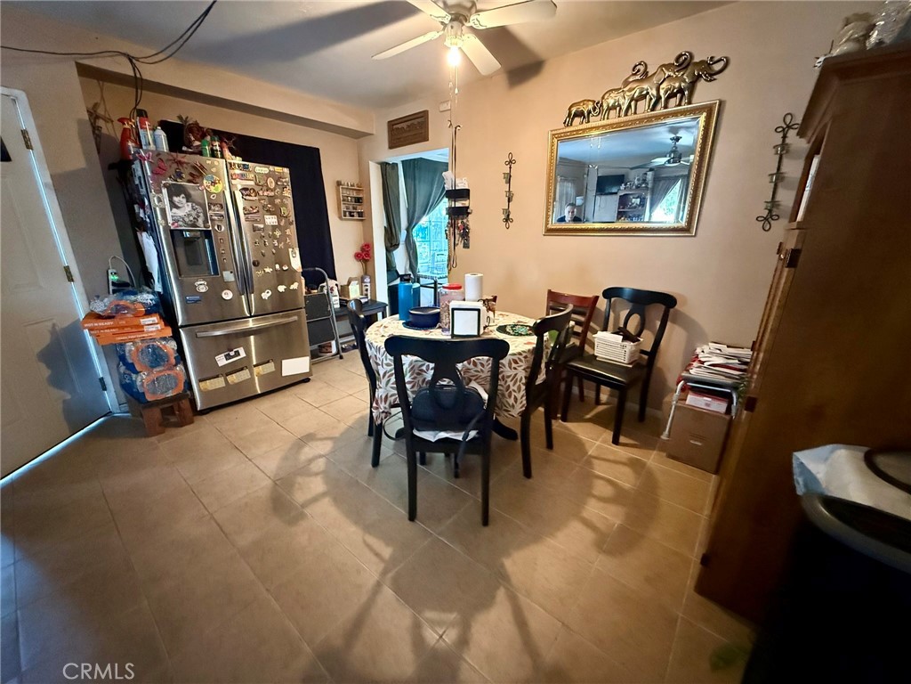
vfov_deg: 85.7
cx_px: 456
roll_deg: -0.4
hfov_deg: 102.1
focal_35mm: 14
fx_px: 368
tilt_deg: -16.4
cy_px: 342
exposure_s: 1/40
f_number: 2.2
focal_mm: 2.22
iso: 1600
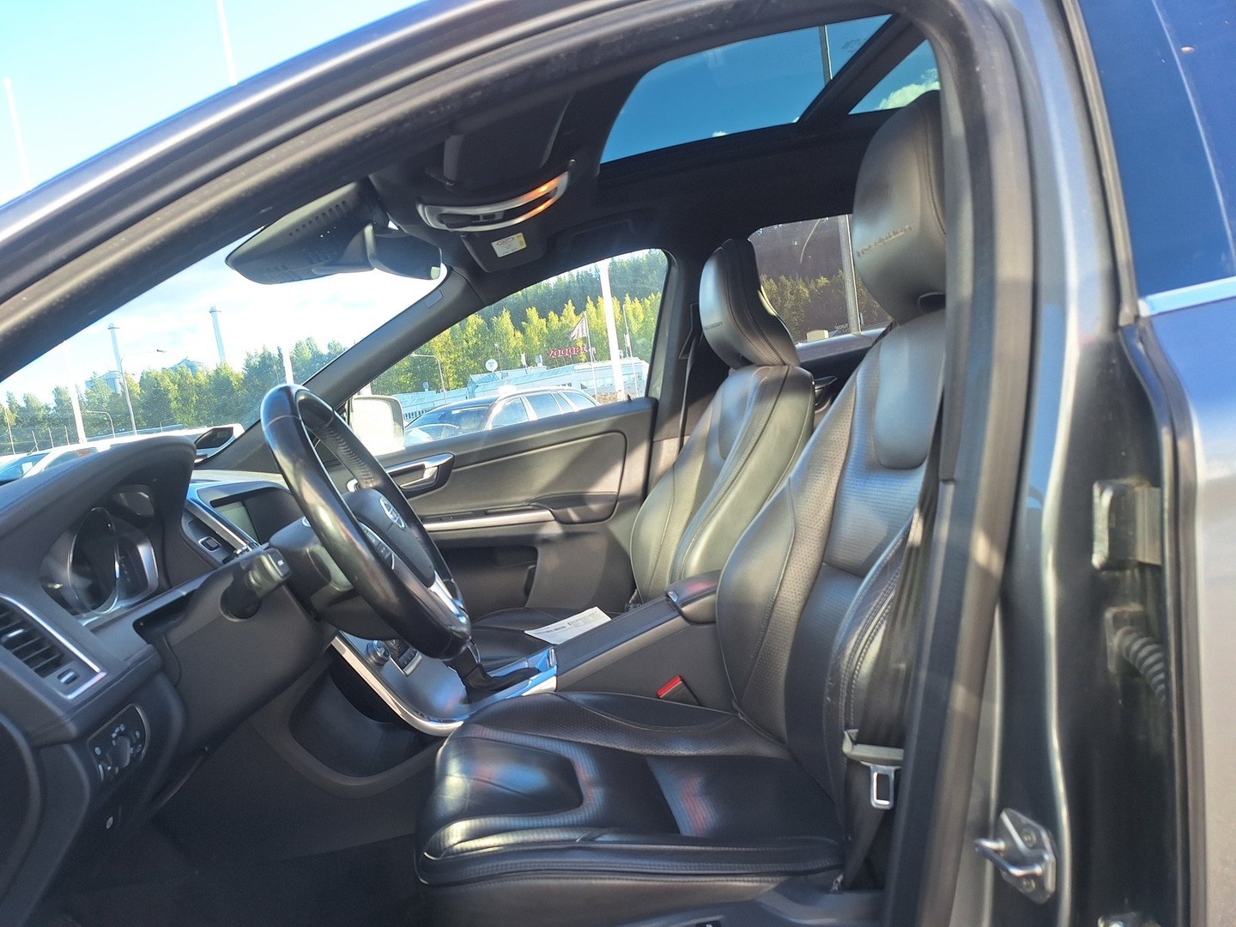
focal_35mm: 23
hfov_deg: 73.9
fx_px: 821
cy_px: 464
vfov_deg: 58.9
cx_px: 618
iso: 40
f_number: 1.8
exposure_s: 1/311
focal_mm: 5.54
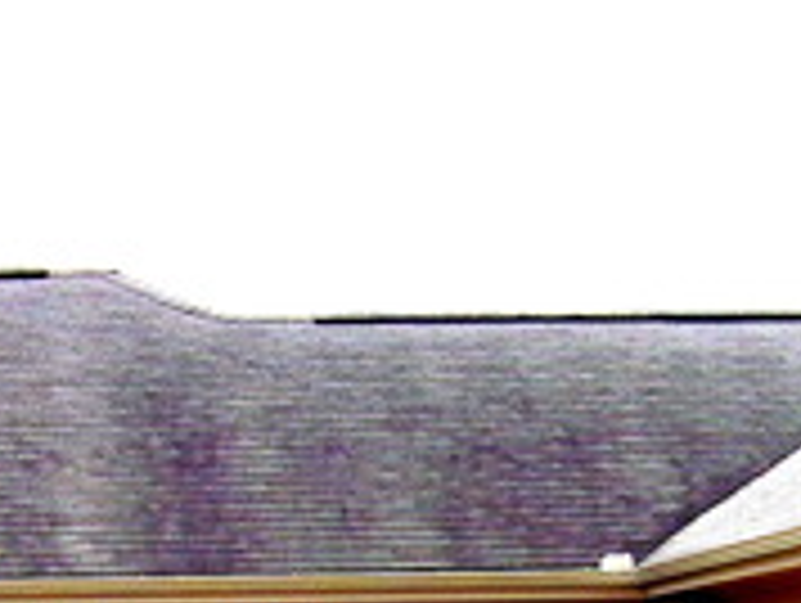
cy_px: 706
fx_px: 2827
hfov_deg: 15.8
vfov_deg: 11.9
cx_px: 0
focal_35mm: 122
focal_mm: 5.6
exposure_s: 1/250
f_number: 4.8
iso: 80
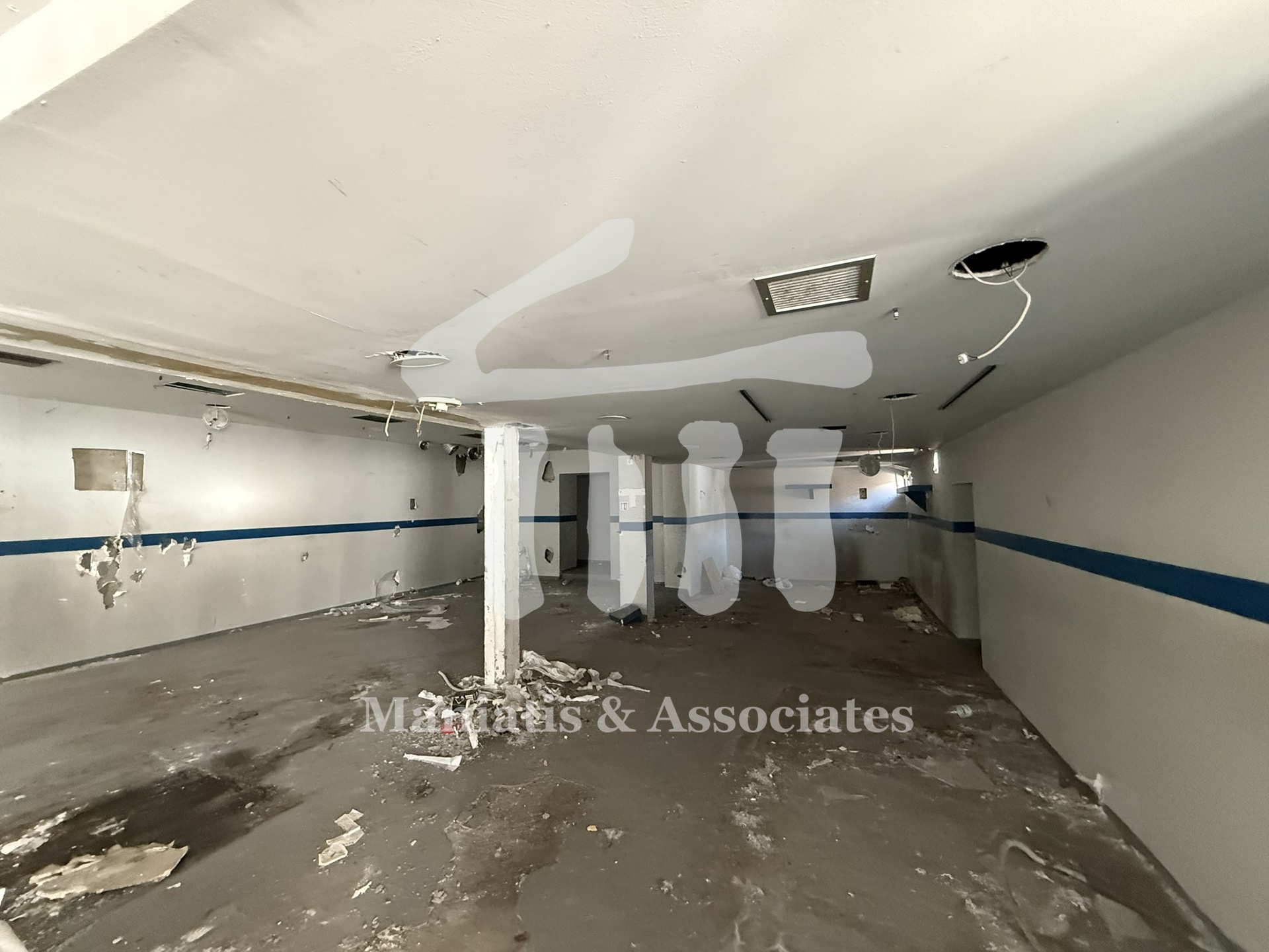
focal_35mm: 14
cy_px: 476
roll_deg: +1.7
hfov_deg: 102.1
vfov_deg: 85.7
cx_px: 634
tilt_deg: +2.8
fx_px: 513
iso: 1000
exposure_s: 1/60
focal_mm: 2.22
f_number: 2.2
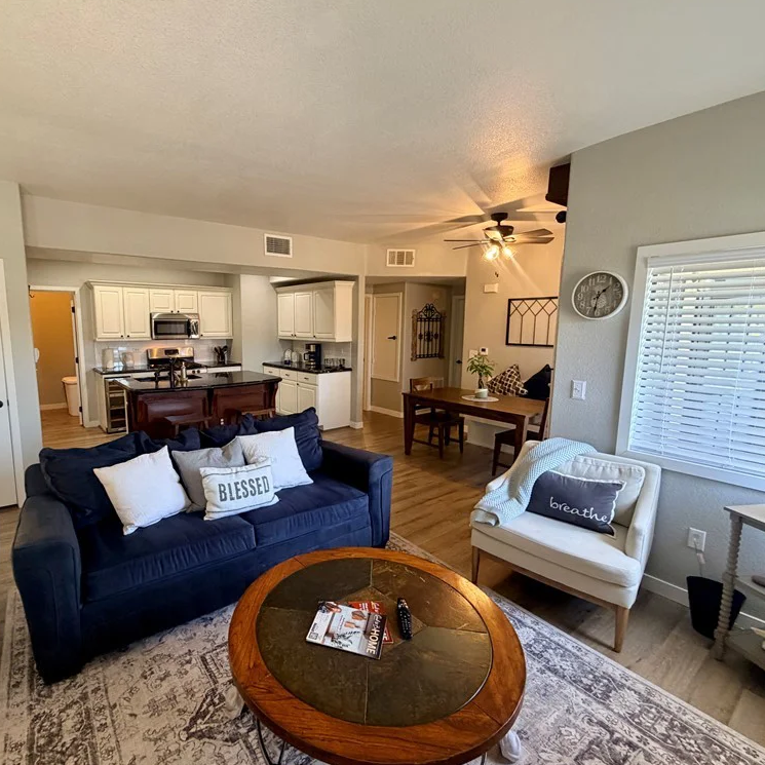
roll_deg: +0.1
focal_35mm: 17
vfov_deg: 84.0
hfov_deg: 83.2
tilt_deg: -7.5
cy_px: 381
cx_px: 315
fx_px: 425
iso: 250
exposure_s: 1/60
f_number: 2.2
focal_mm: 2.22
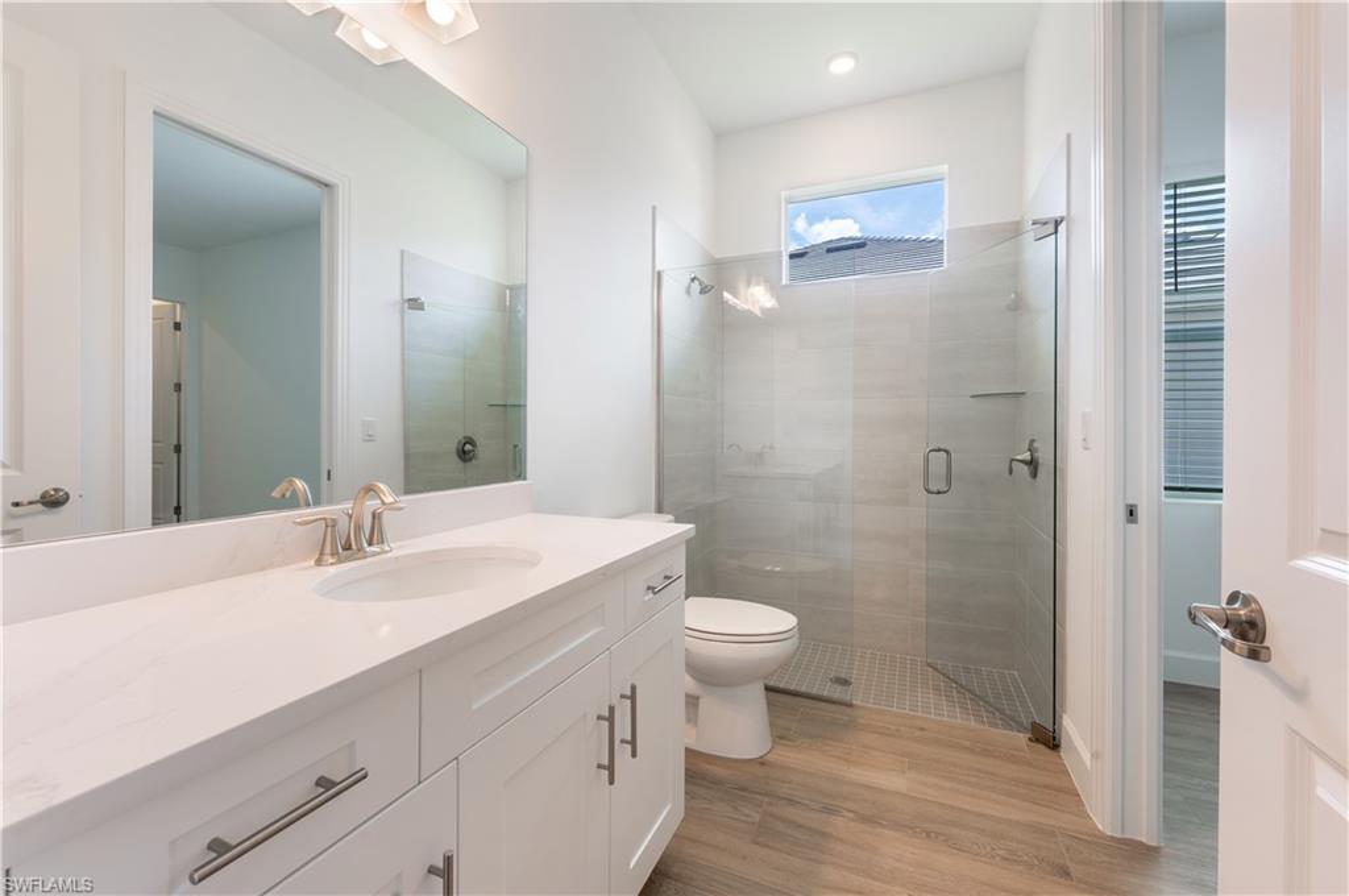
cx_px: 674
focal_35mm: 14
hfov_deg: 104.3
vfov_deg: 81.1
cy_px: 448
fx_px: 524
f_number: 11
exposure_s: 1/10
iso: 200
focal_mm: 14
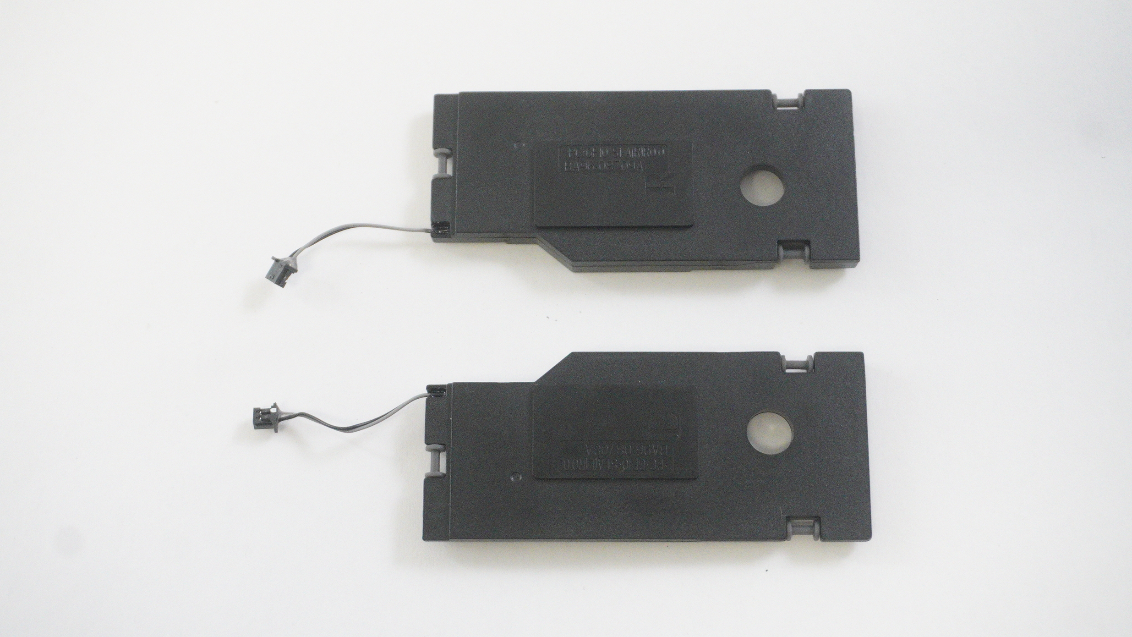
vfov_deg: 22.2
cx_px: 563
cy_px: 325
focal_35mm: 54
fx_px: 1621
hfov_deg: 38.5
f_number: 5.6
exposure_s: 1/250
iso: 6400
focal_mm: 34
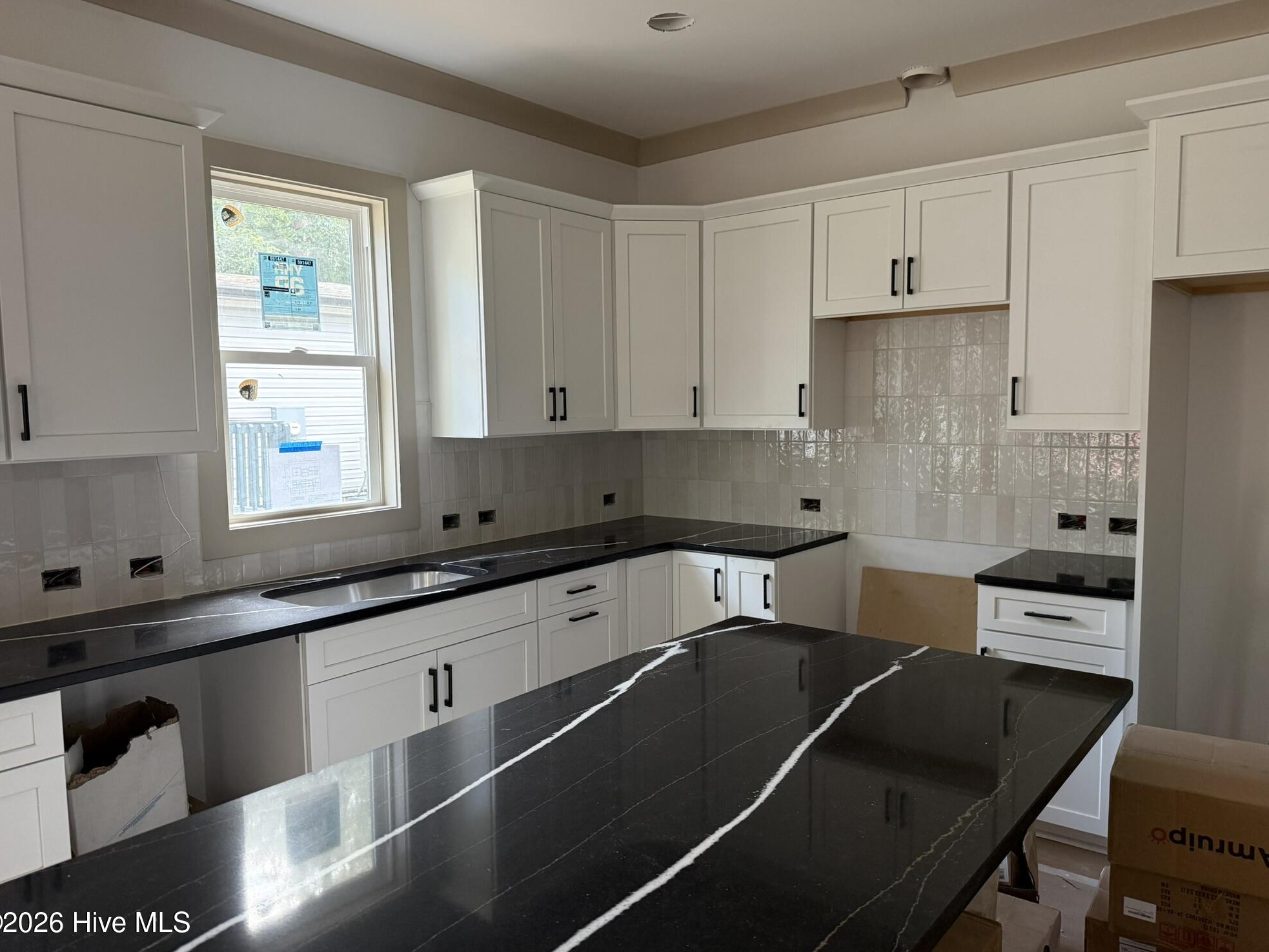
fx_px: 917
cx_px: 639
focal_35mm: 25
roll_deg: +1.0
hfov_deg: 69.4
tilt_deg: -4.6
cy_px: 472
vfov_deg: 54.9
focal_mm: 6.76
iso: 250
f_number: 1.78
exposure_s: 1/60
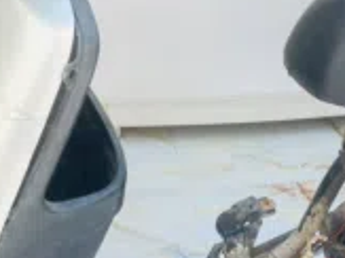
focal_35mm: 98
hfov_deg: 19.8
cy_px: 214
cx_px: 282
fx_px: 976
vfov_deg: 15.0
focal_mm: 5.1
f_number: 1.6
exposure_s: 1/198
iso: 32
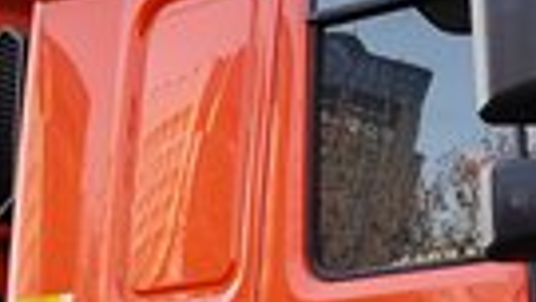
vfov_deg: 7.9
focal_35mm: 149
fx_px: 2118
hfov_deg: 14.4
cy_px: 560
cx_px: 250
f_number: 1.65
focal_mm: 6.14
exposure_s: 1/411
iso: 50
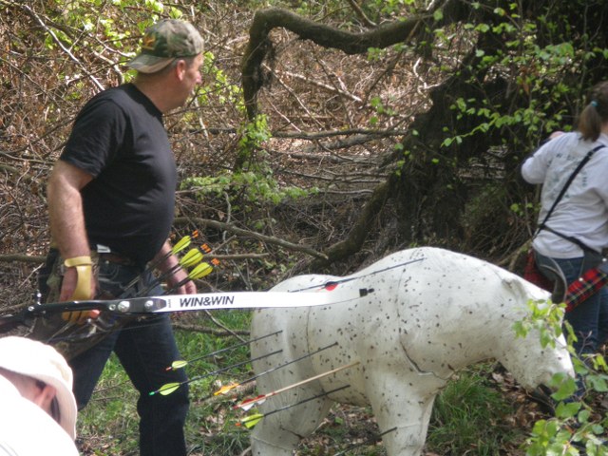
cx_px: 304
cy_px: 228
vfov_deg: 15.7
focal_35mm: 94
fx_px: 1651
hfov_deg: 20.9
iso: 200
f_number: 5
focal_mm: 16.7
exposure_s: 1/125
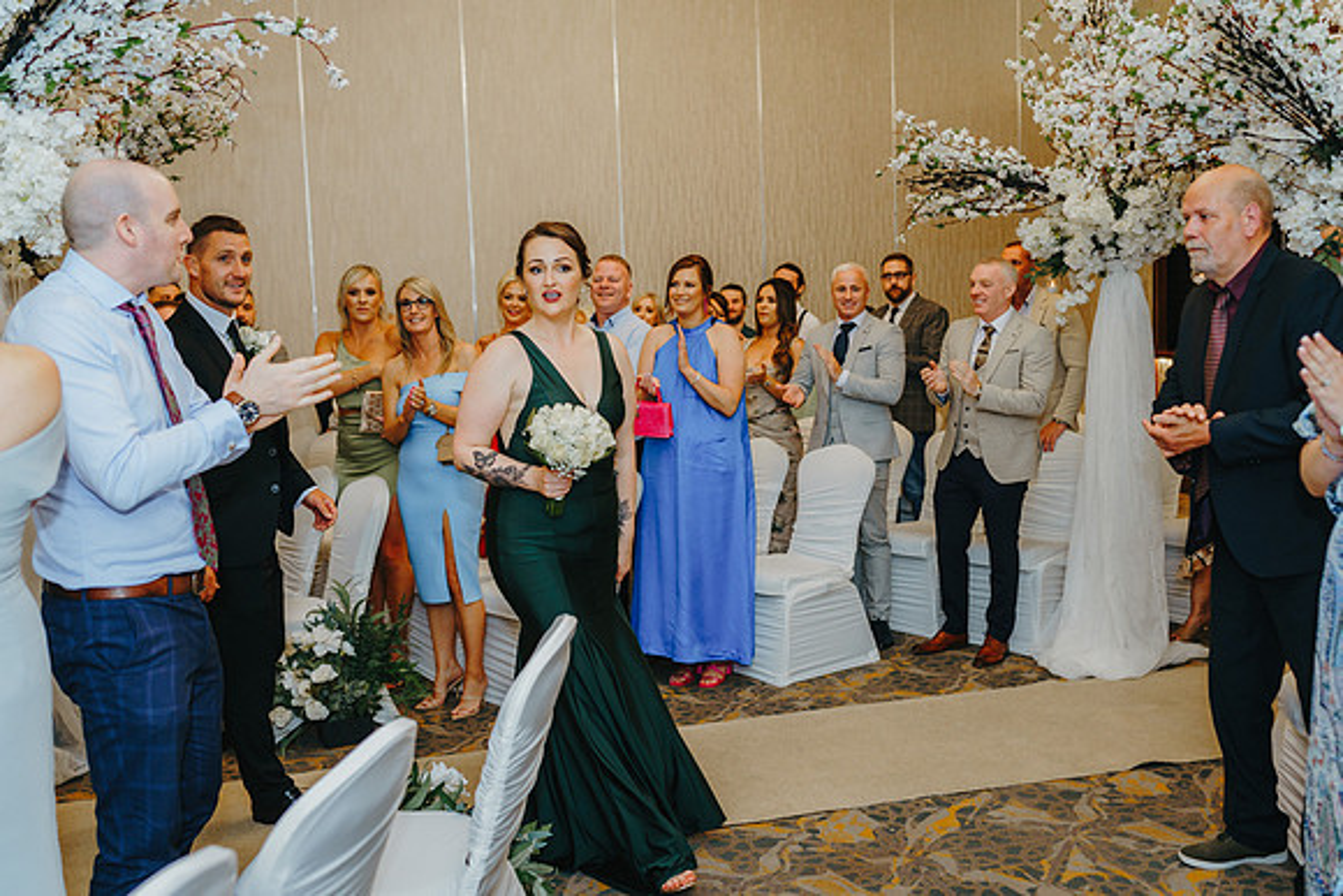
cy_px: 448
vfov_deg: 37.9
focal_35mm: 35
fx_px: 1306
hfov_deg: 54.4
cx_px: 672
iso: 1000
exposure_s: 1/200
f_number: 2.2
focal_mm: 35
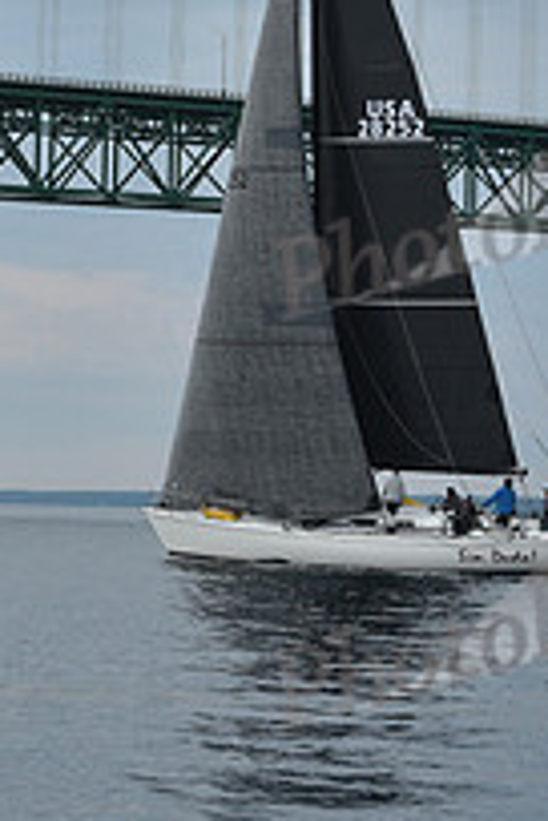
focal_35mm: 228
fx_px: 5206
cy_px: 64
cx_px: 66
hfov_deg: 6.0
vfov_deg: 9.0
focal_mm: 80
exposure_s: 1/800
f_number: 6.3
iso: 250
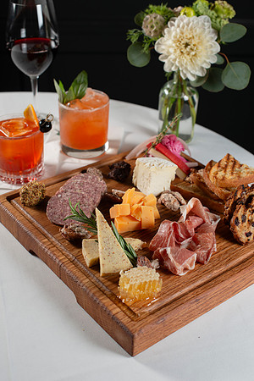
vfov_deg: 39.6
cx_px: 127
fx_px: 529
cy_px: 190
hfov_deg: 27.0
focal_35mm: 50
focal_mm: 50
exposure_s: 1/200
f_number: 5.6
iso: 200
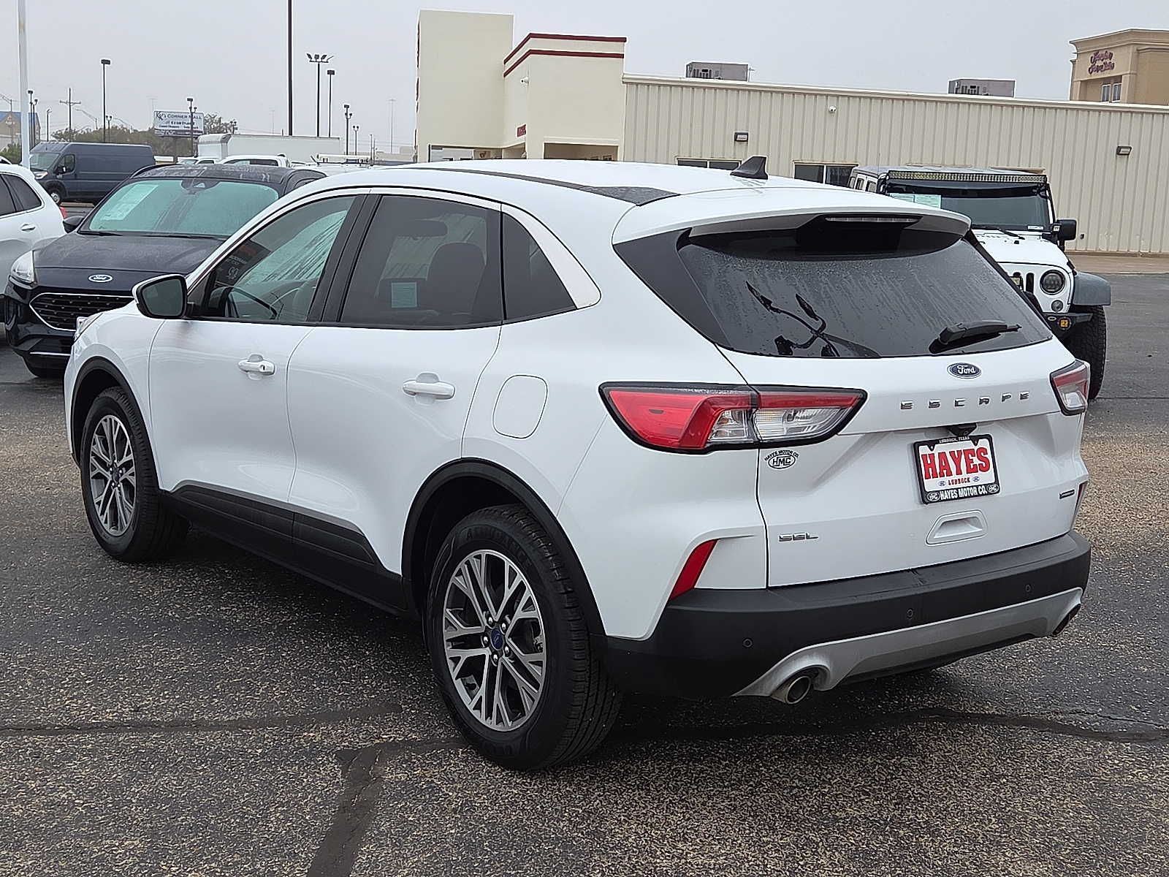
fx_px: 1520
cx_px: 584
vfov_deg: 32.2
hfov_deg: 42.1
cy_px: 438
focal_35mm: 45
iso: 76
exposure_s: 1/833
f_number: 1.8
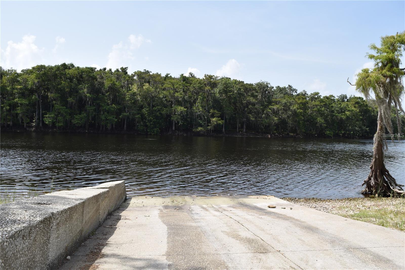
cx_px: 202
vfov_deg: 43.6
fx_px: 337
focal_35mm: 30
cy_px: 135
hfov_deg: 61.9
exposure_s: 1/200
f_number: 9
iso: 100
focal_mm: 20
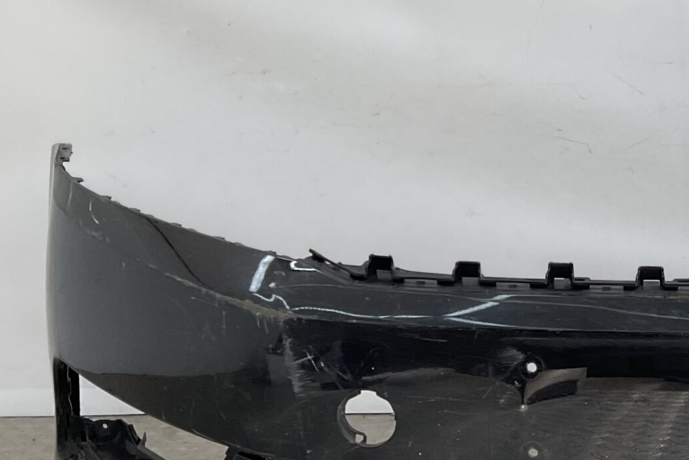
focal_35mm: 74
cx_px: 764
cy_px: 208
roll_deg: -1.6
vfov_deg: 18.4
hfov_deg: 25.3
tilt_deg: -6.9
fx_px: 1417
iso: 16
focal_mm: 3
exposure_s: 1/358
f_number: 1.8
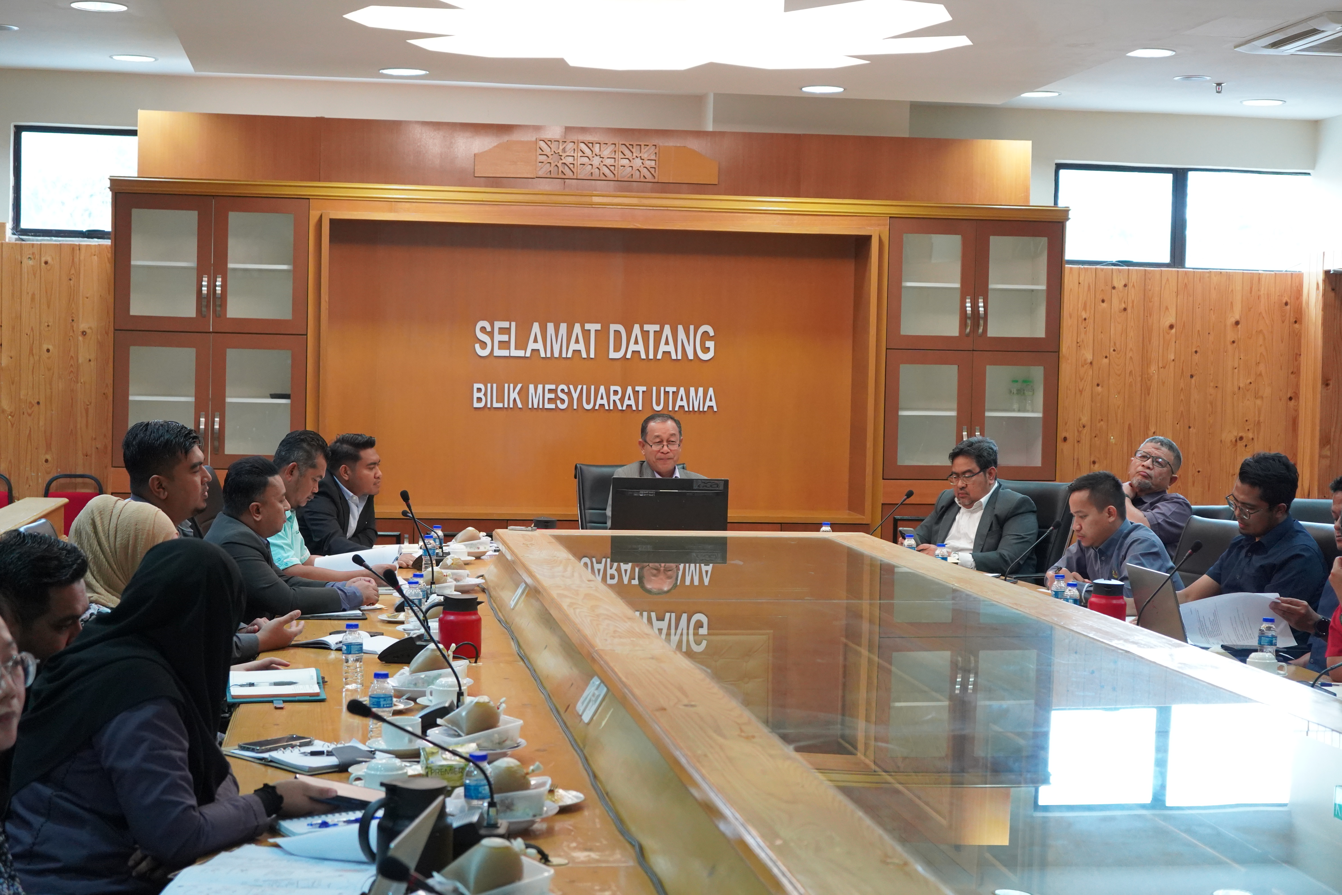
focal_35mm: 60
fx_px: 2236
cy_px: 448
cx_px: 671
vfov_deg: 22.6
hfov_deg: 33.4
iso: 5000
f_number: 5.6
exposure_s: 1/160
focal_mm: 60
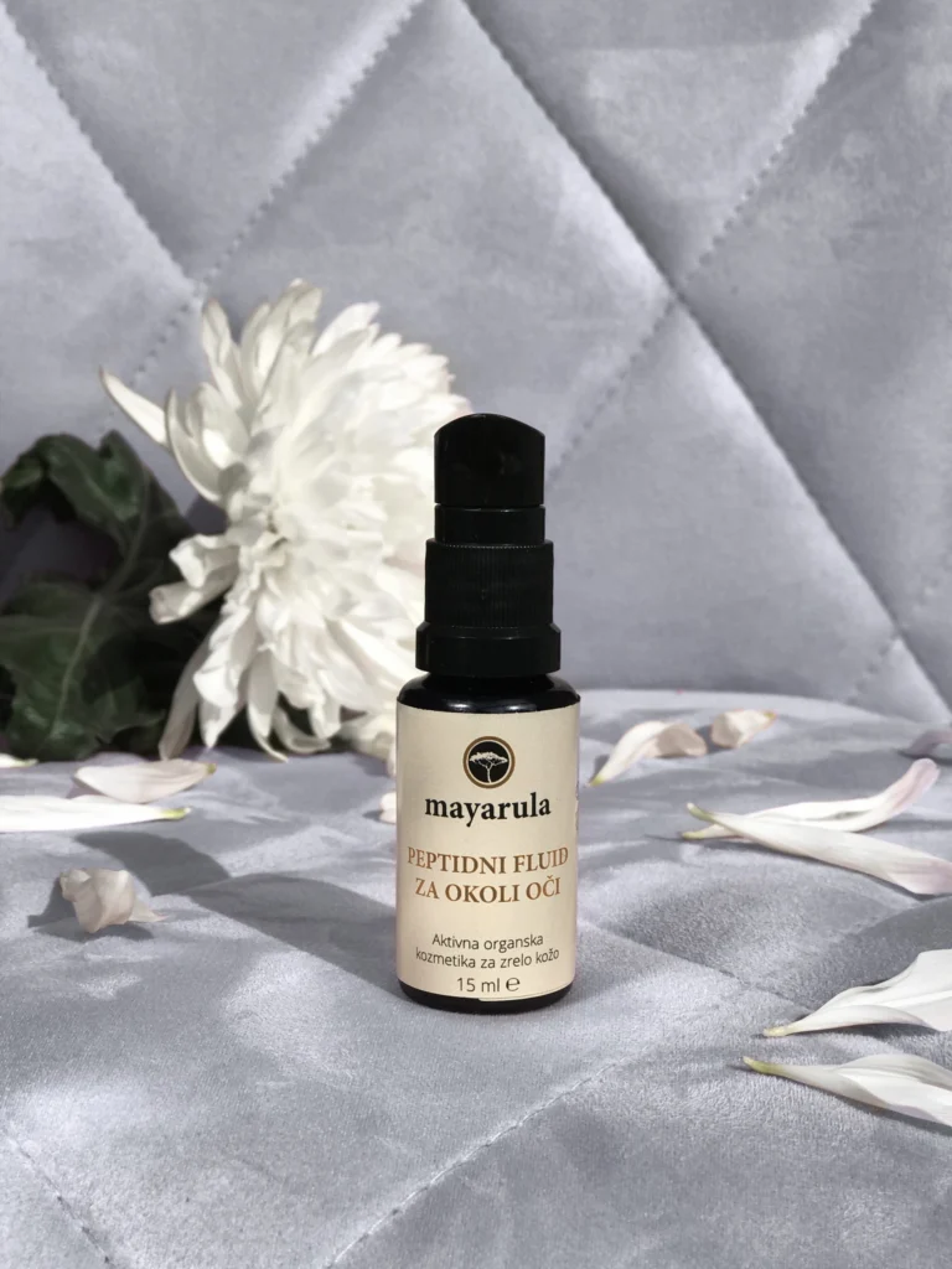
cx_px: 476
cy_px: 634
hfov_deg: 25.7
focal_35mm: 57
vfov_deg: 33.8
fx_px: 2090
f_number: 2.8
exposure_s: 1/736
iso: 20
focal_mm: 6.6
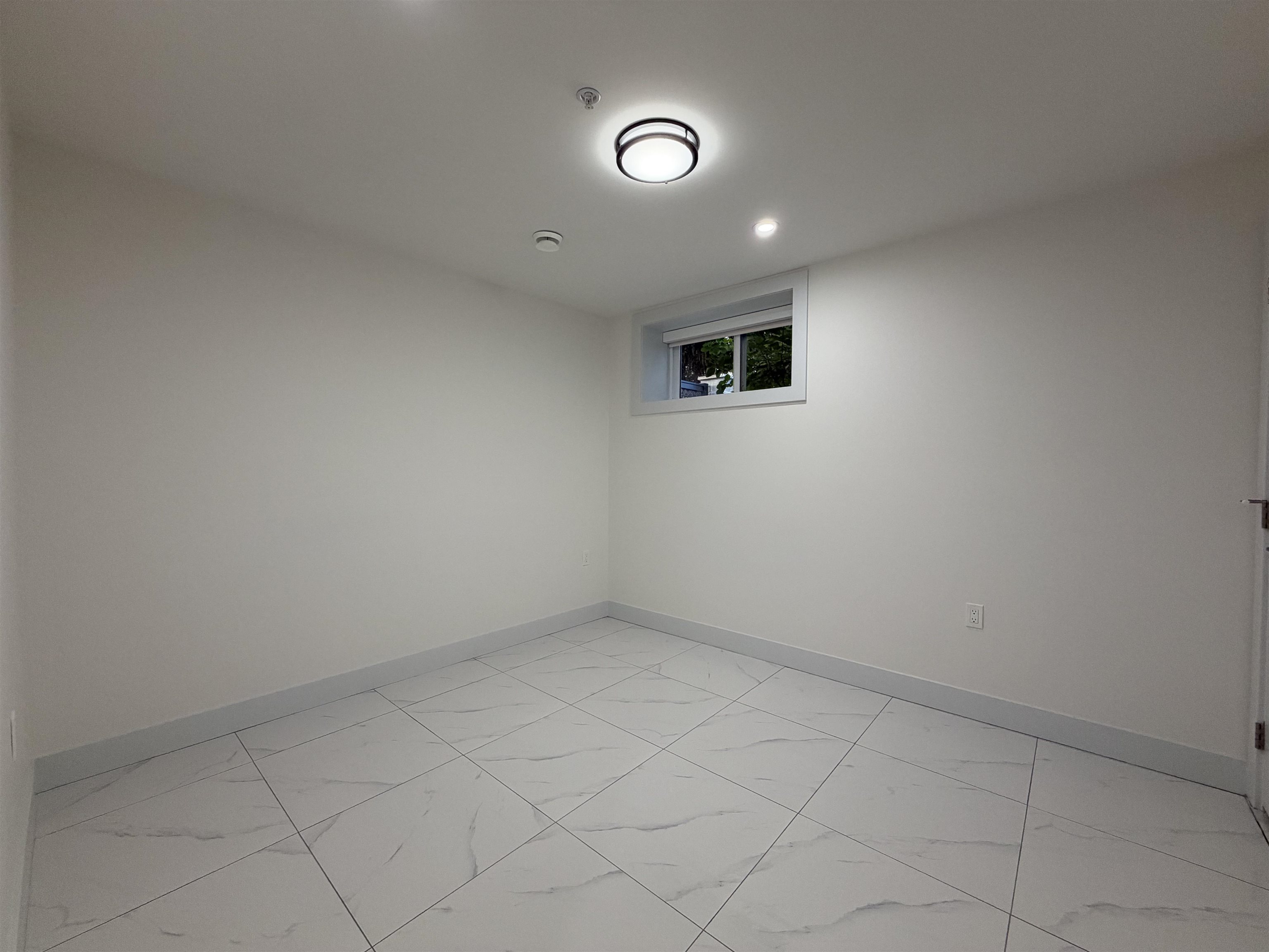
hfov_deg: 102.1
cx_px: 634
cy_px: 476
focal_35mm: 14
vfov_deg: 85.7
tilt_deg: -1.6
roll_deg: +0.4
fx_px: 513
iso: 160
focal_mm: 2.22
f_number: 2.2
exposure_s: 1/120
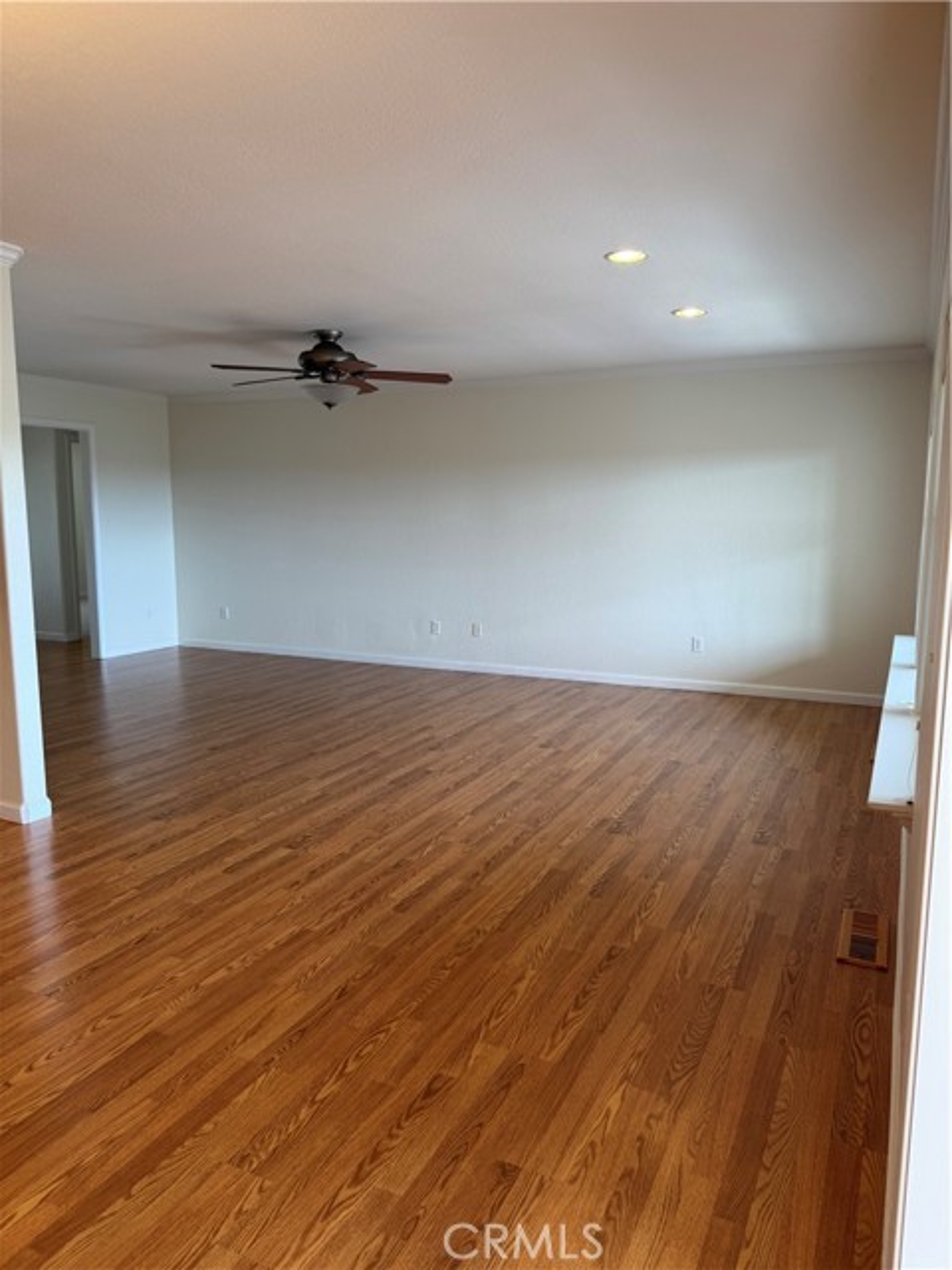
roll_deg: +0.2
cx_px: 476
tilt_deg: -8.0
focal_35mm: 24
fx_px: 880
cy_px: 635
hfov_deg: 56.8
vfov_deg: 71.6
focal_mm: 6.76
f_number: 1.78
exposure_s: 1/120
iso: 80
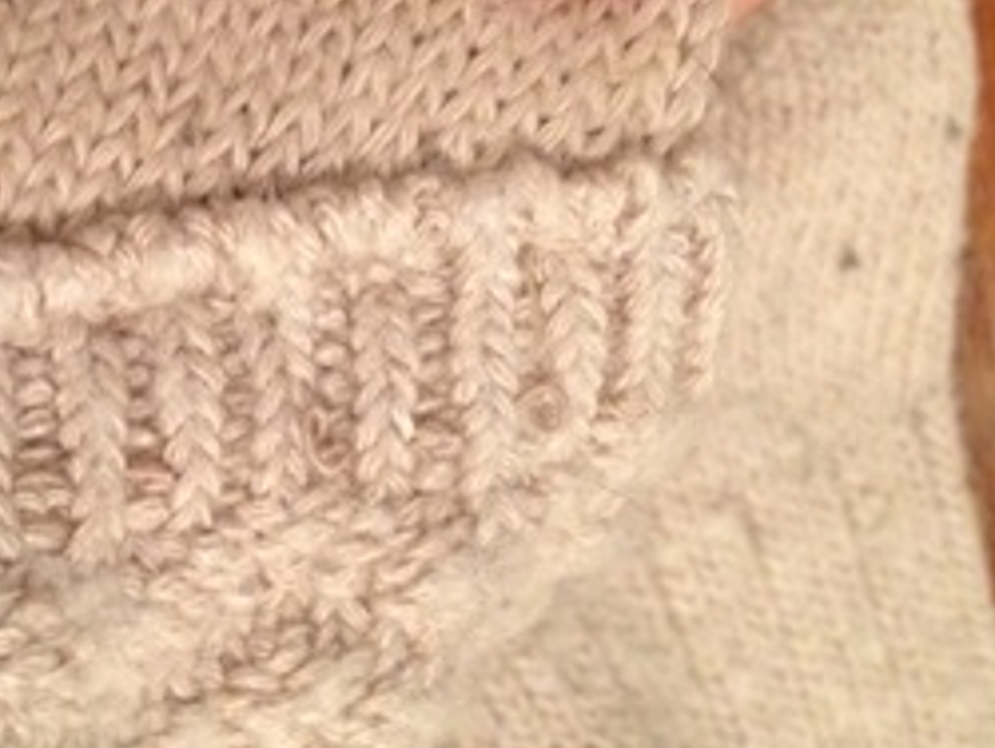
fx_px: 2215
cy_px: 217
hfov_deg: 24.9
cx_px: 199
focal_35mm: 77
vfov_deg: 19.1
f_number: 2.4
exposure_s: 1/17
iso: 400
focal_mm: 4.28
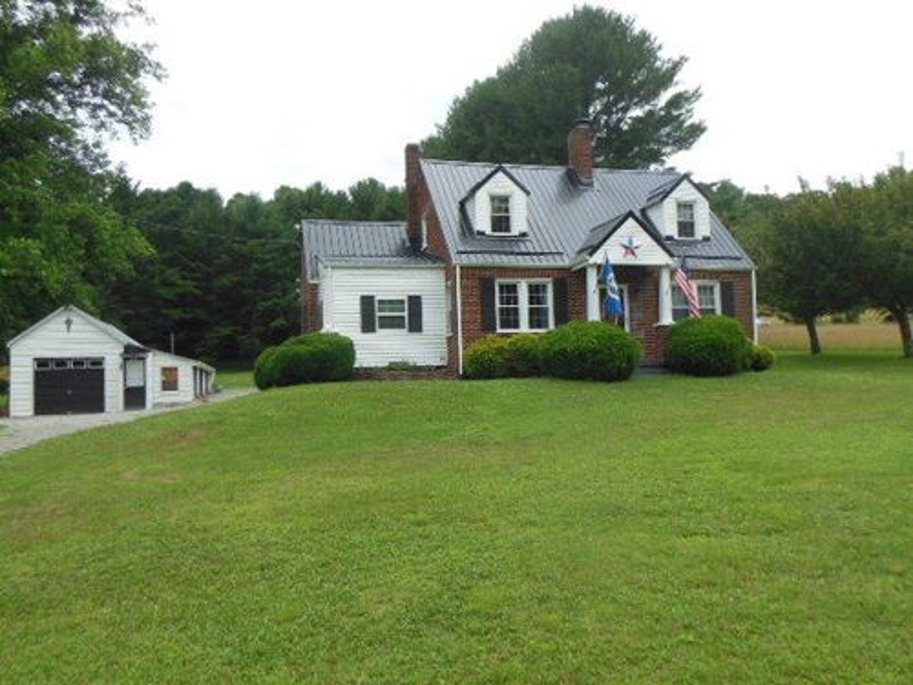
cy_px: 342
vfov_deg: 48.2
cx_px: 456
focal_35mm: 29
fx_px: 765
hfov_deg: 61.7
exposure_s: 1/1000
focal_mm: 5.2
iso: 125
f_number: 3.3
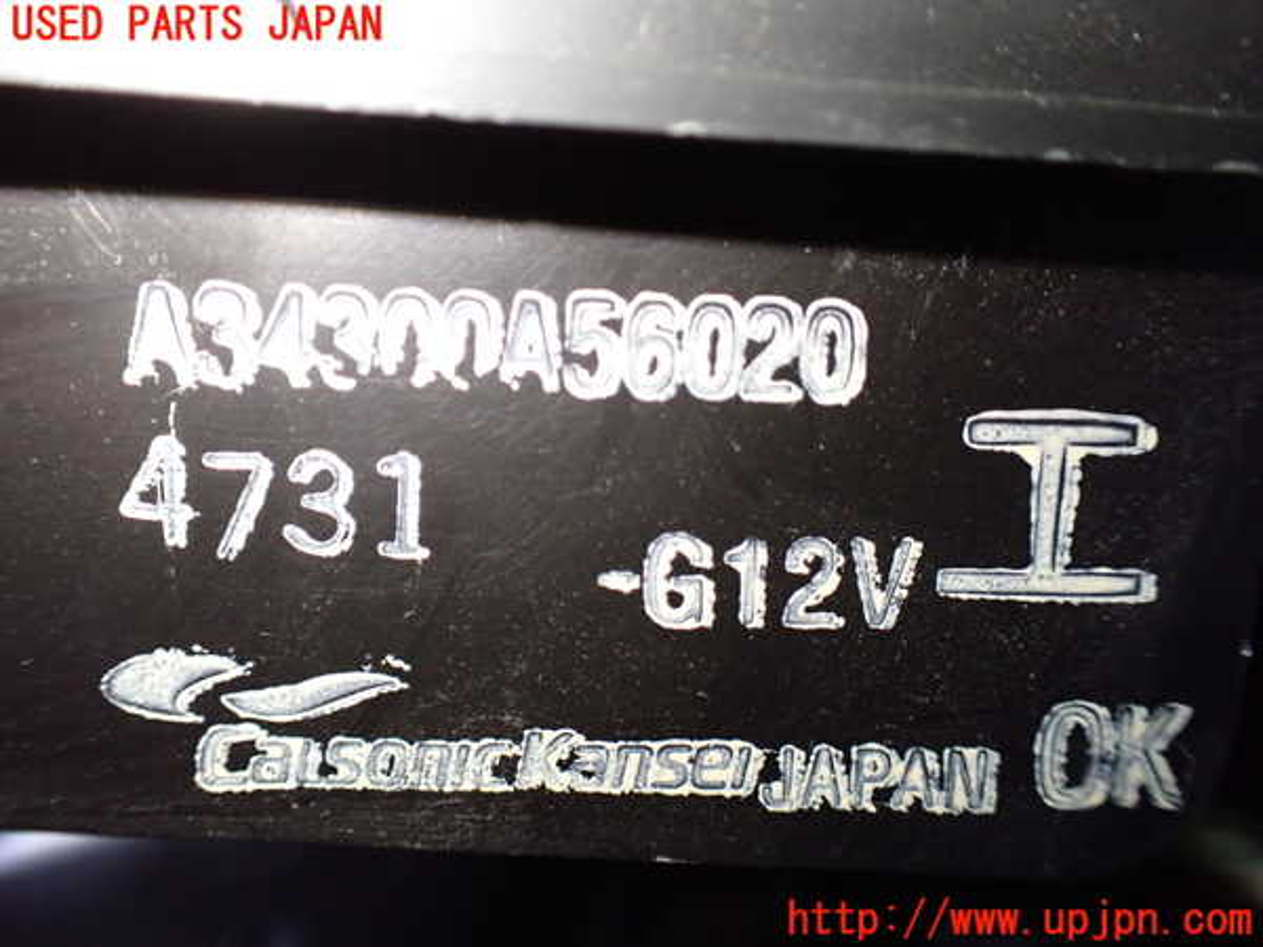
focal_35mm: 30
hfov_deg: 60.0
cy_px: 474
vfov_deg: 46.8
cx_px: 632
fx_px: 1095
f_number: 2.3
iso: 640
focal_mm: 5.4
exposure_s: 1/125
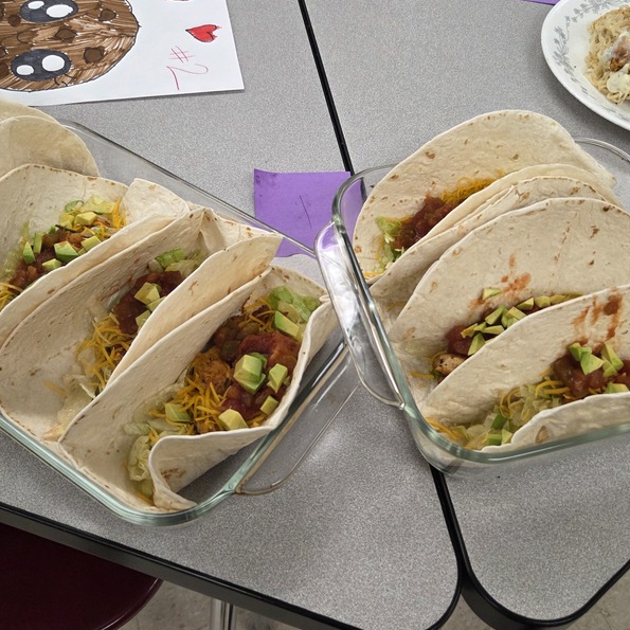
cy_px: 269
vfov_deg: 47.1
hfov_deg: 47.2
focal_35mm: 35
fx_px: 721
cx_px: 330
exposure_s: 1/180
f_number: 1.8
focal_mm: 5.4
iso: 250
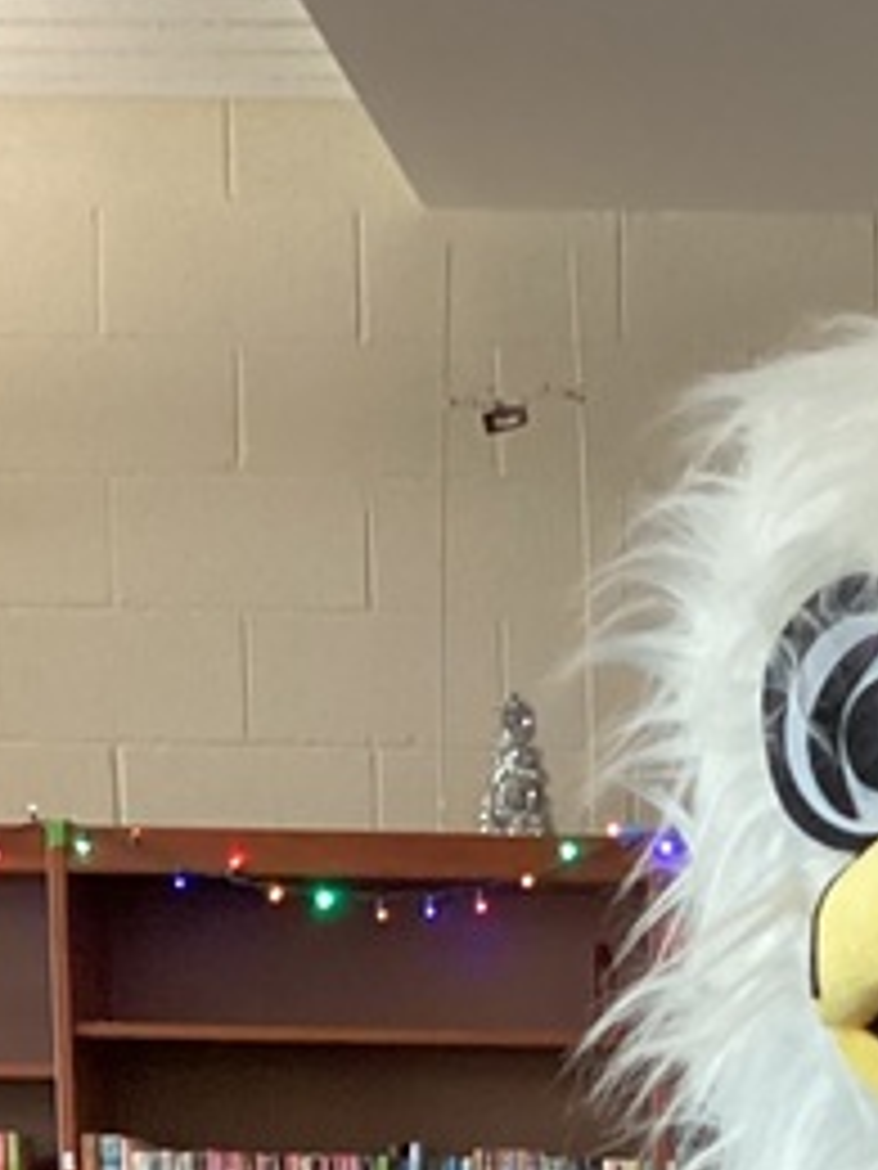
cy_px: 1989
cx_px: 1085
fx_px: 4126
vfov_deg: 14.5
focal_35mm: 122
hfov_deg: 11.9
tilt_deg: -10.6
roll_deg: -0.7
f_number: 2.4
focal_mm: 3.3
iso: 400
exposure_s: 1/40
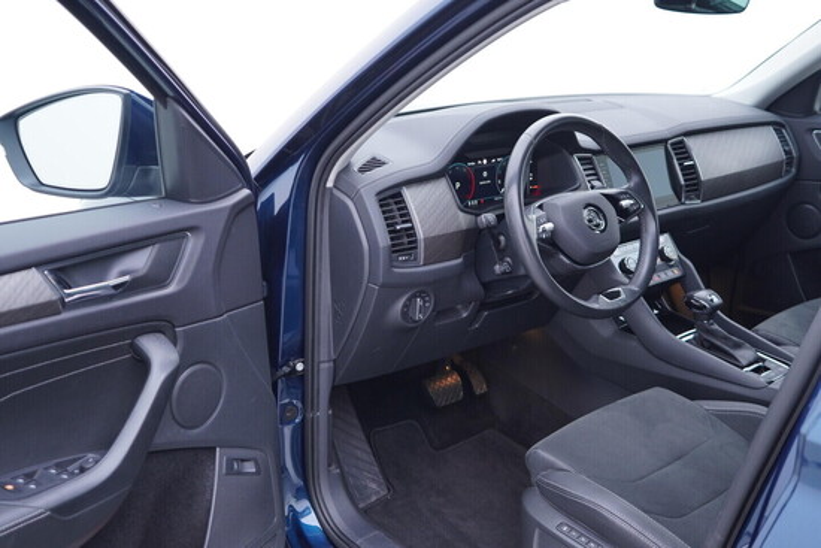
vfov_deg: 36.9
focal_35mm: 36
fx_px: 821
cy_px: 274
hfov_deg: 53.1
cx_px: 410
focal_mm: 24
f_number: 2.8
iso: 200
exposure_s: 1/40
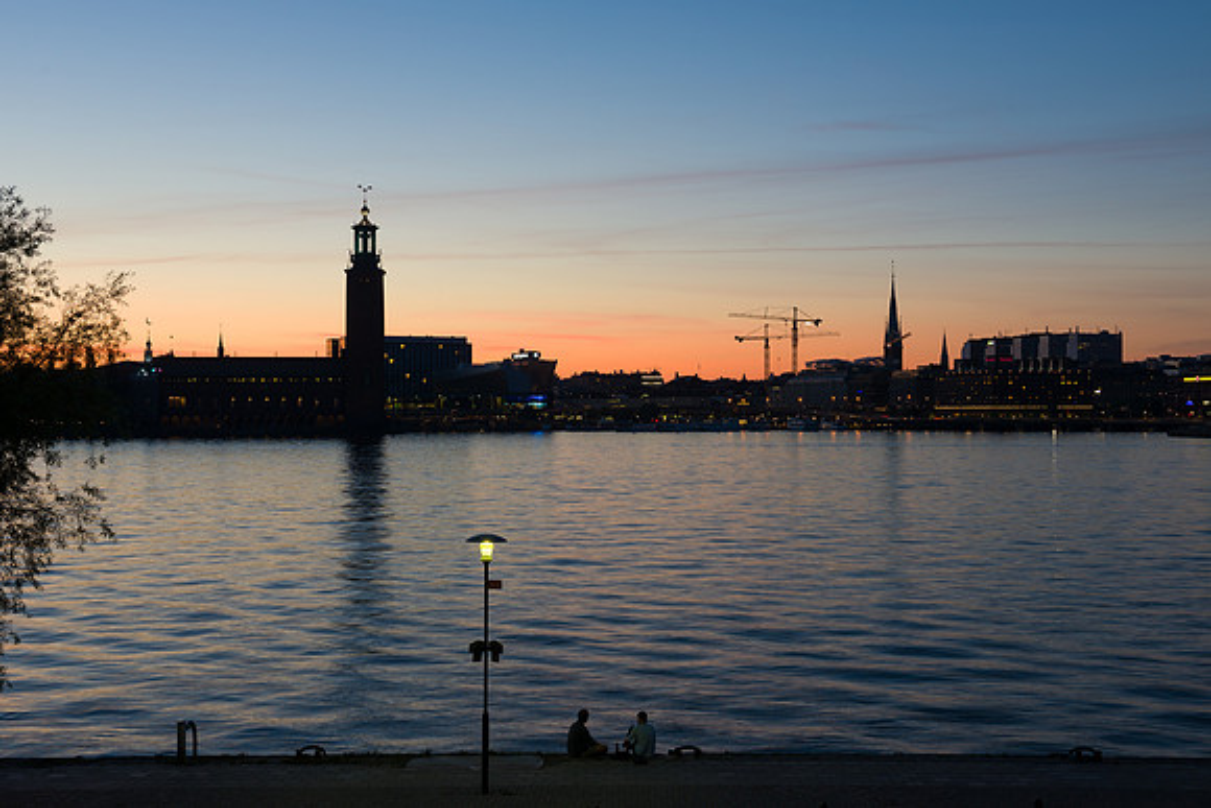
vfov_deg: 28.1
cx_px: 606
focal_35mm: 48
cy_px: 404
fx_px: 1615
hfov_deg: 41.1
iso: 100
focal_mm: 48
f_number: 8
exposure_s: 1/2
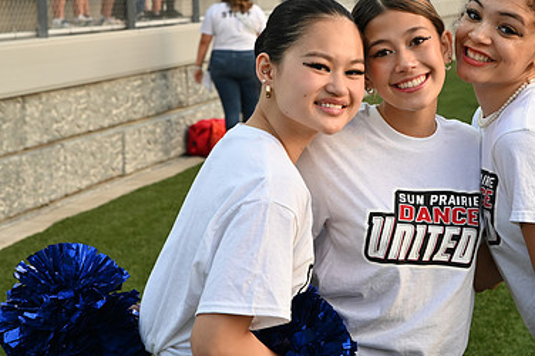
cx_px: 410
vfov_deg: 12.6
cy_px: 83
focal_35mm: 108
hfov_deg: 18.8
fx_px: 1604
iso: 800
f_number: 6.3
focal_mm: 70
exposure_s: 1/160
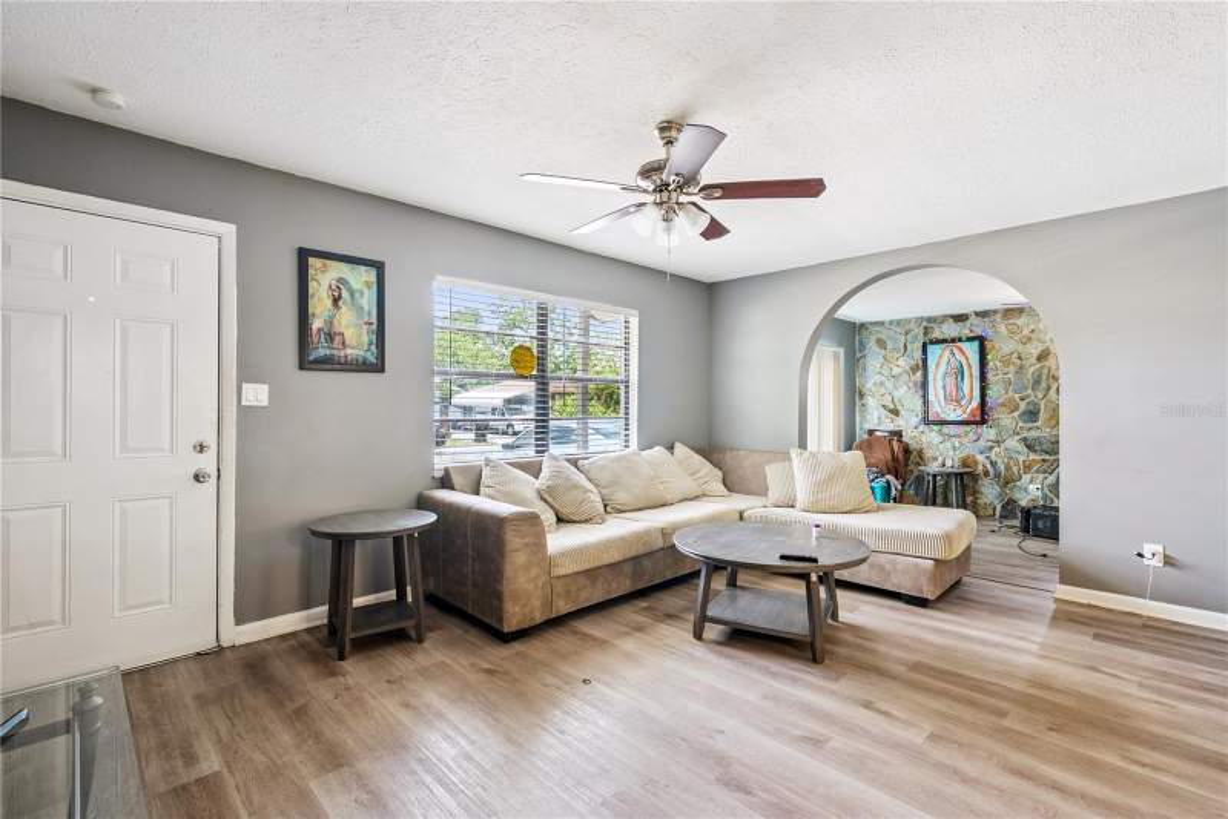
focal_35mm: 16
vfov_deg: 73.8
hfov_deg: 96.7
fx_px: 546
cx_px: 614
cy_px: 410
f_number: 8
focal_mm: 16
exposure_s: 1/40
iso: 1000
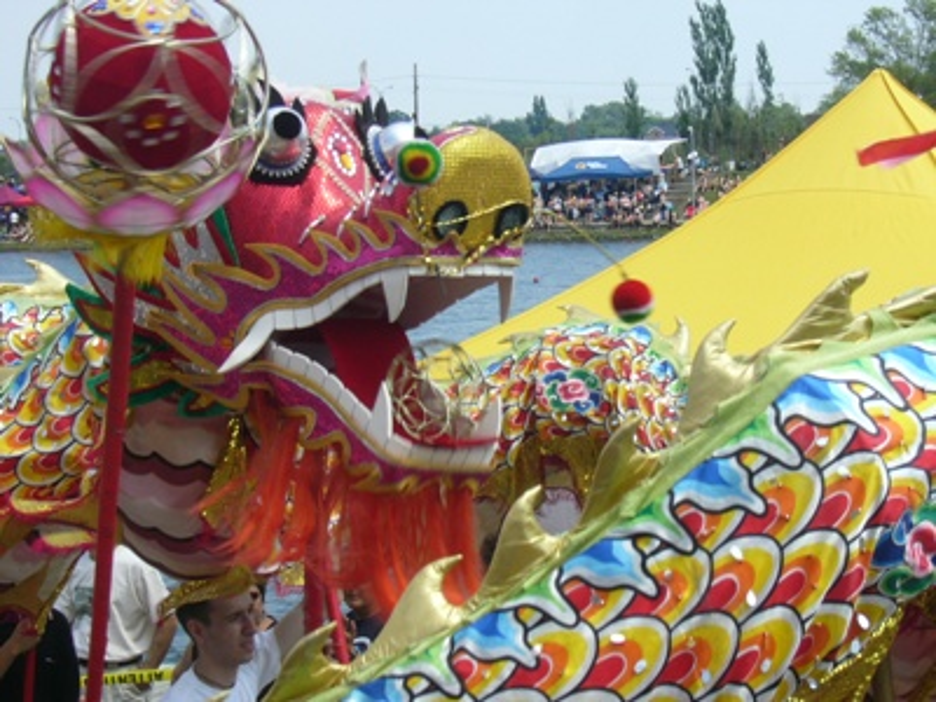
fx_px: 2325
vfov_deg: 17.2
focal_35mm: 86
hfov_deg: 22.8
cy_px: 351
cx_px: 468
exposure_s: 1/60
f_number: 12.9
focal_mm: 14.3
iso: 50
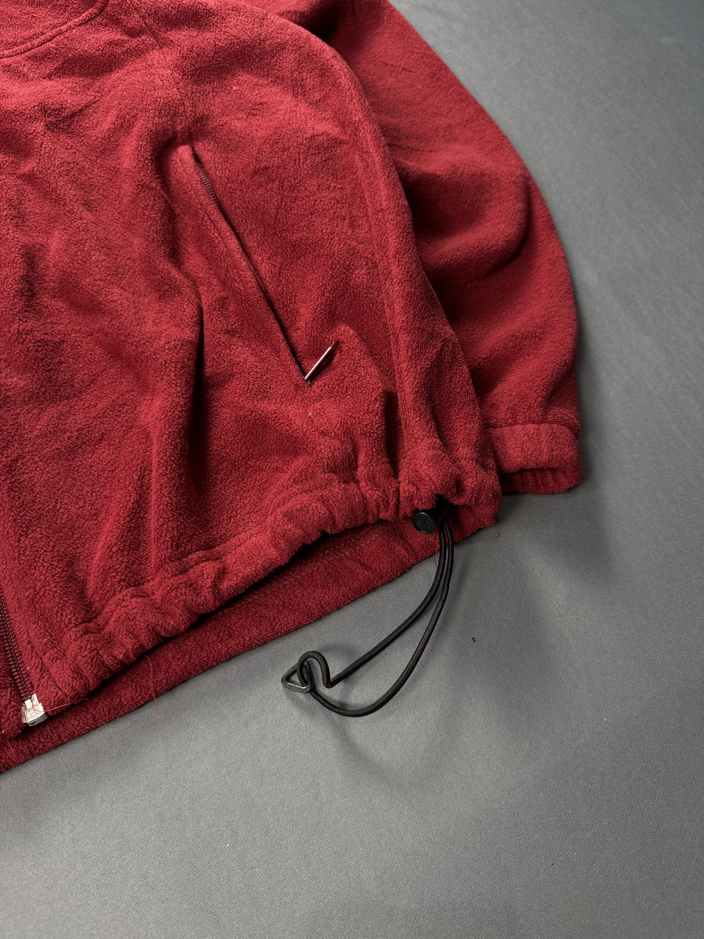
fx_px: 651
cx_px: 352
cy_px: 470
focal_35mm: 24
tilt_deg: -64.6
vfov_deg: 71.6
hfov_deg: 56.8
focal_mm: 6.76
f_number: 1.78
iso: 320
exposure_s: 1/60
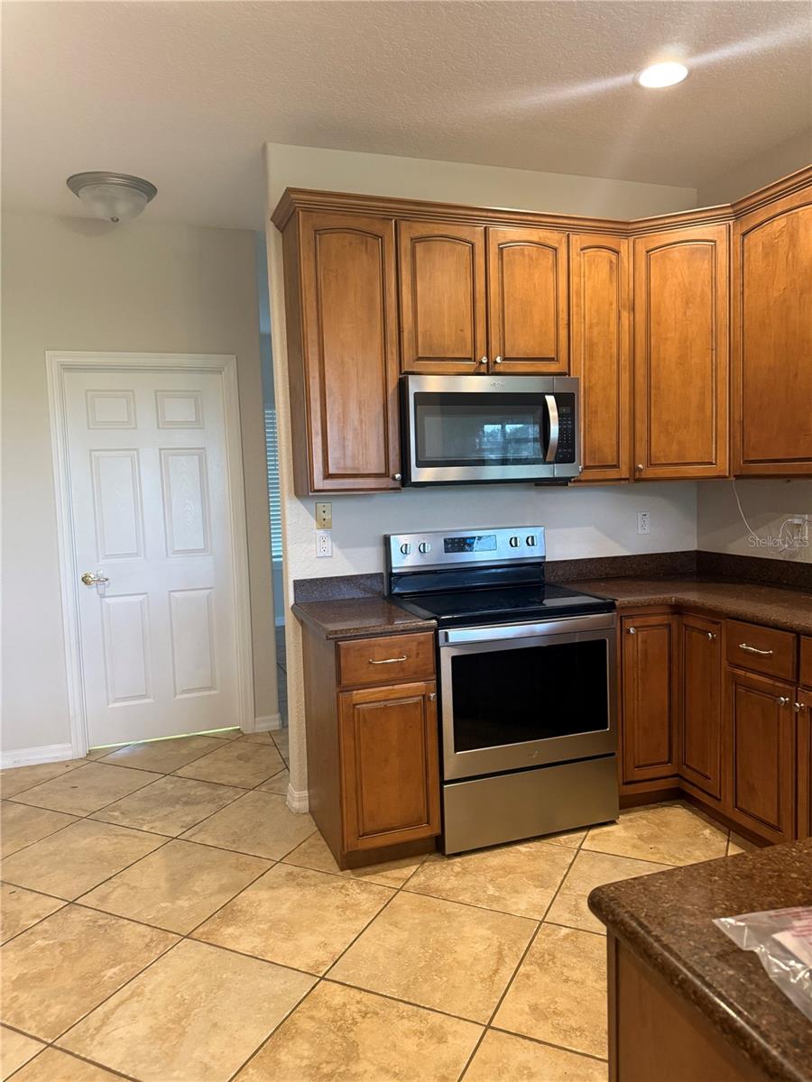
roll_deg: +1.6
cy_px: 541
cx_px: 406
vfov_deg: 71.6
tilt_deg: -3.2
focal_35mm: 24
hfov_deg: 56.8
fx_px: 751
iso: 400
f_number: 1.78
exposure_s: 1/60
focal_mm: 6.76
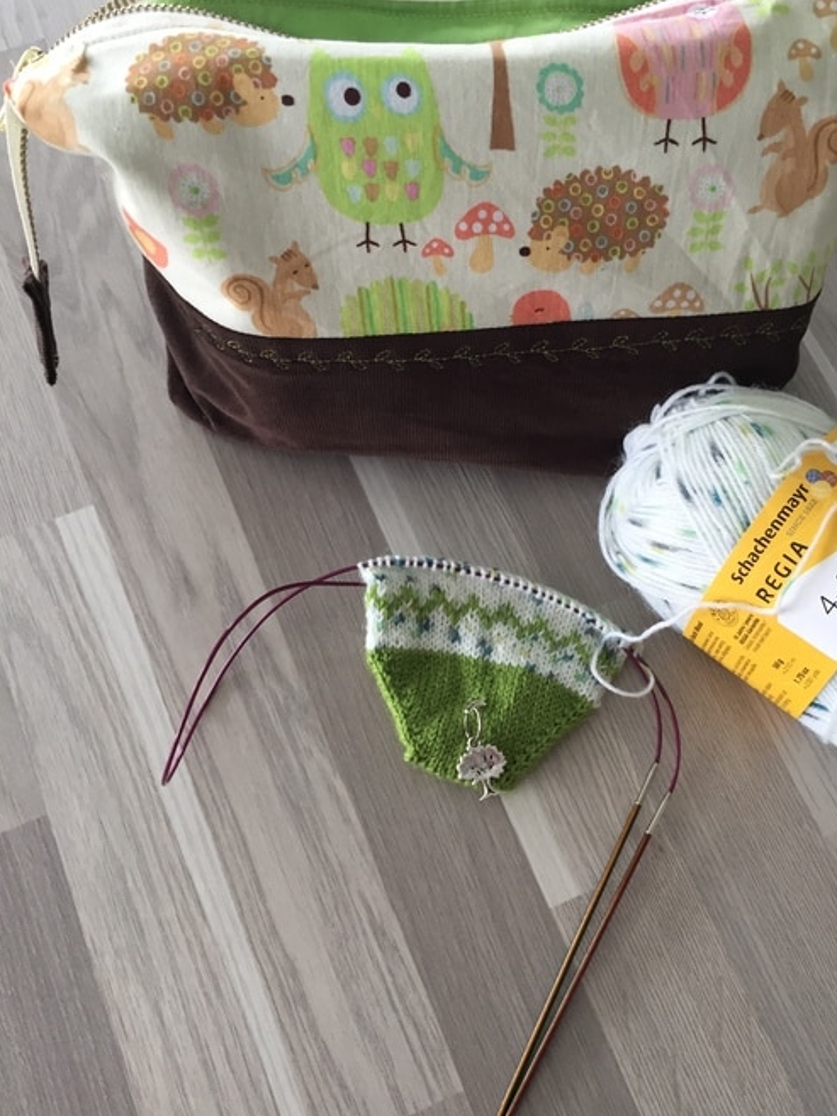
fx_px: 1160
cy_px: 620
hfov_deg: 39.5
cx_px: 509
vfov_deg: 51.2
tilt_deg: -68.8
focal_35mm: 36
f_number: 2.2
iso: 80
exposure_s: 1/33
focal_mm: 4.15
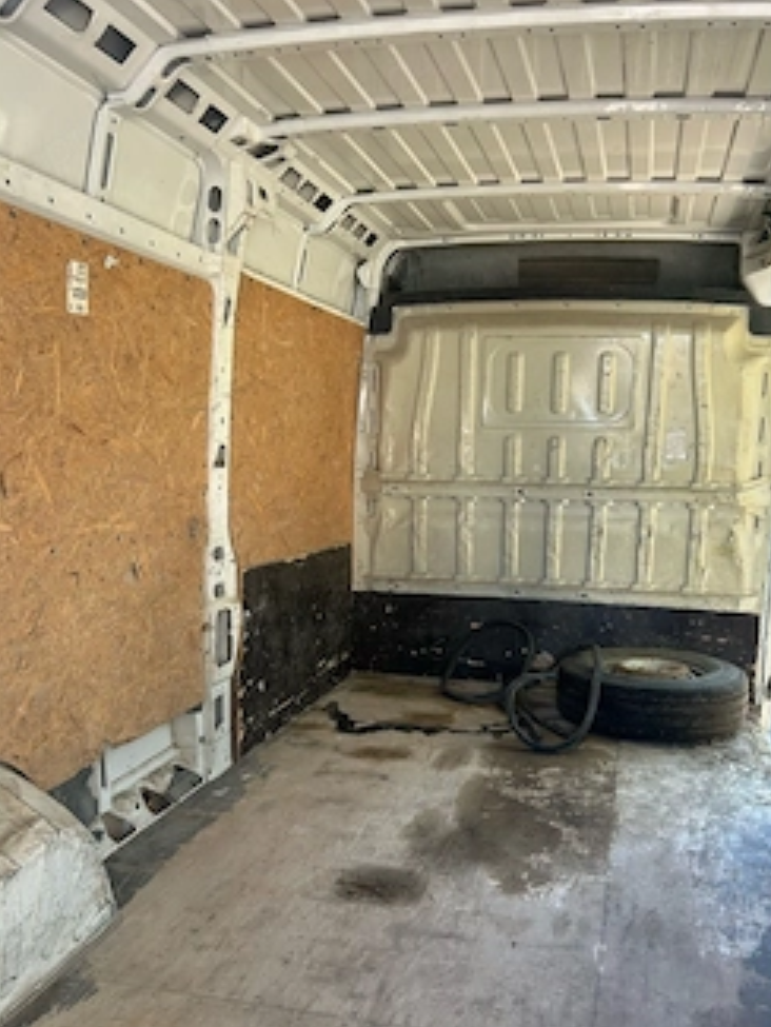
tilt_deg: -14.5
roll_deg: +1.6
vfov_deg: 56.3
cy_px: 623
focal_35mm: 32
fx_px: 950
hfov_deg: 44.0
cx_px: 452
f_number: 1.5
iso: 50
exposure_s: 1/121
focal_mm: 5.7
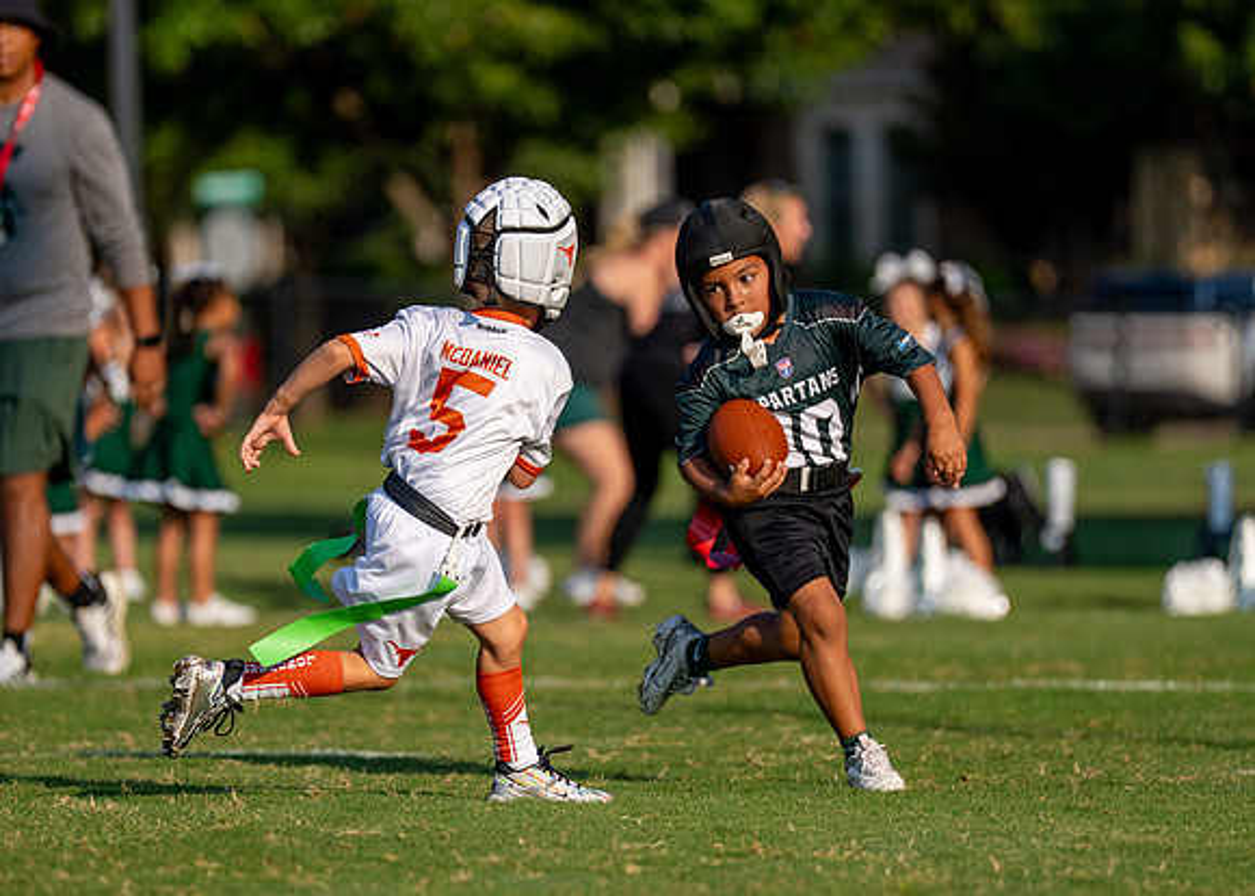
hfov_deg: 6.4
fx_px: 11148
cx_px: 509
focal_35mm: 313
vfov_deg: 4.6
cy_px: 464
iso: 160
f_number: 2.8
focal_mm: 200
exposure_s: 1/5000
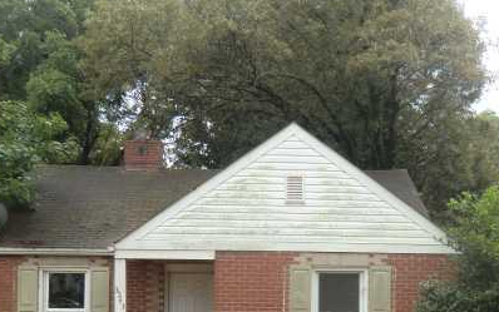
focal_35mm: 58
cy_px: 261
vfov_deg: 22.0
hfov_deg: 35.0
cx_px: 287
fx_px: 789
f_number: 3.6
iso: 64
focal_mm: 6.1
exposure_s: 1/80
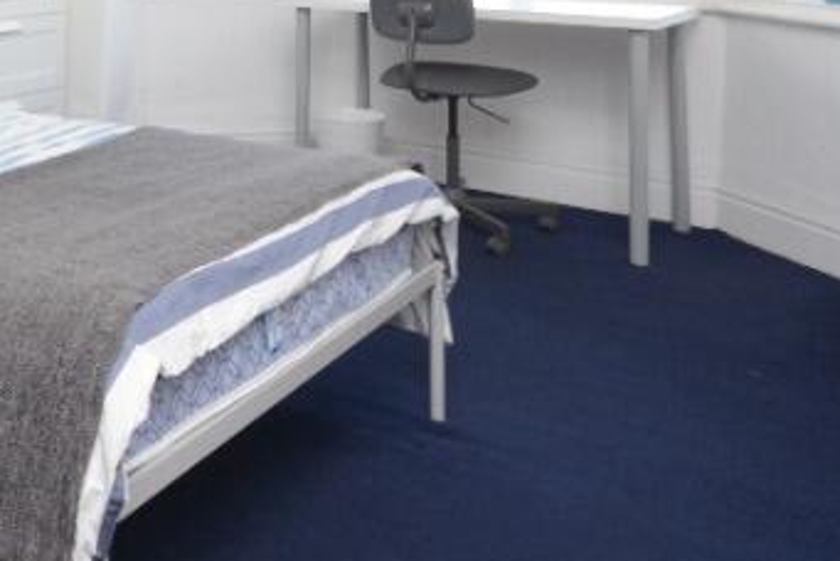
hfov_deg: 39.4
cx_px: 37
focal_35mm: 45
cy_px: -117
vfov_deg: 26.5
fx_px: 1051
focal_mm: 10
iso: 400
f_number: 4.5
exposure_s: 1/160
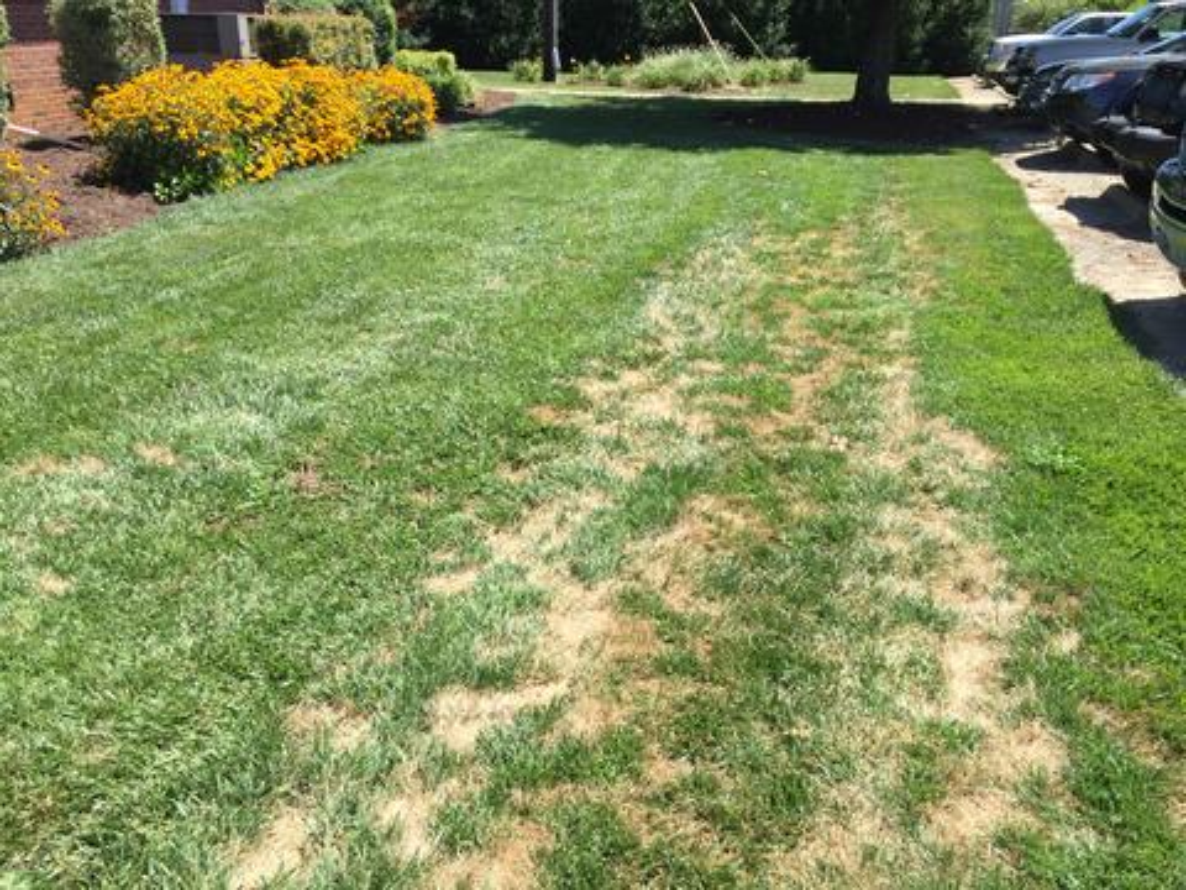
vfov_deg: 48.2
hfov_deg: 61.7
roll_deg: -0.8
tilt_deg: -21.0
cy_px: 445
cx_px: 593
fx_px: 994
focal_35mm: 29
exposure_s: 1/1014
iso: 32
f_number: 2.2
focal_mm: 4.15
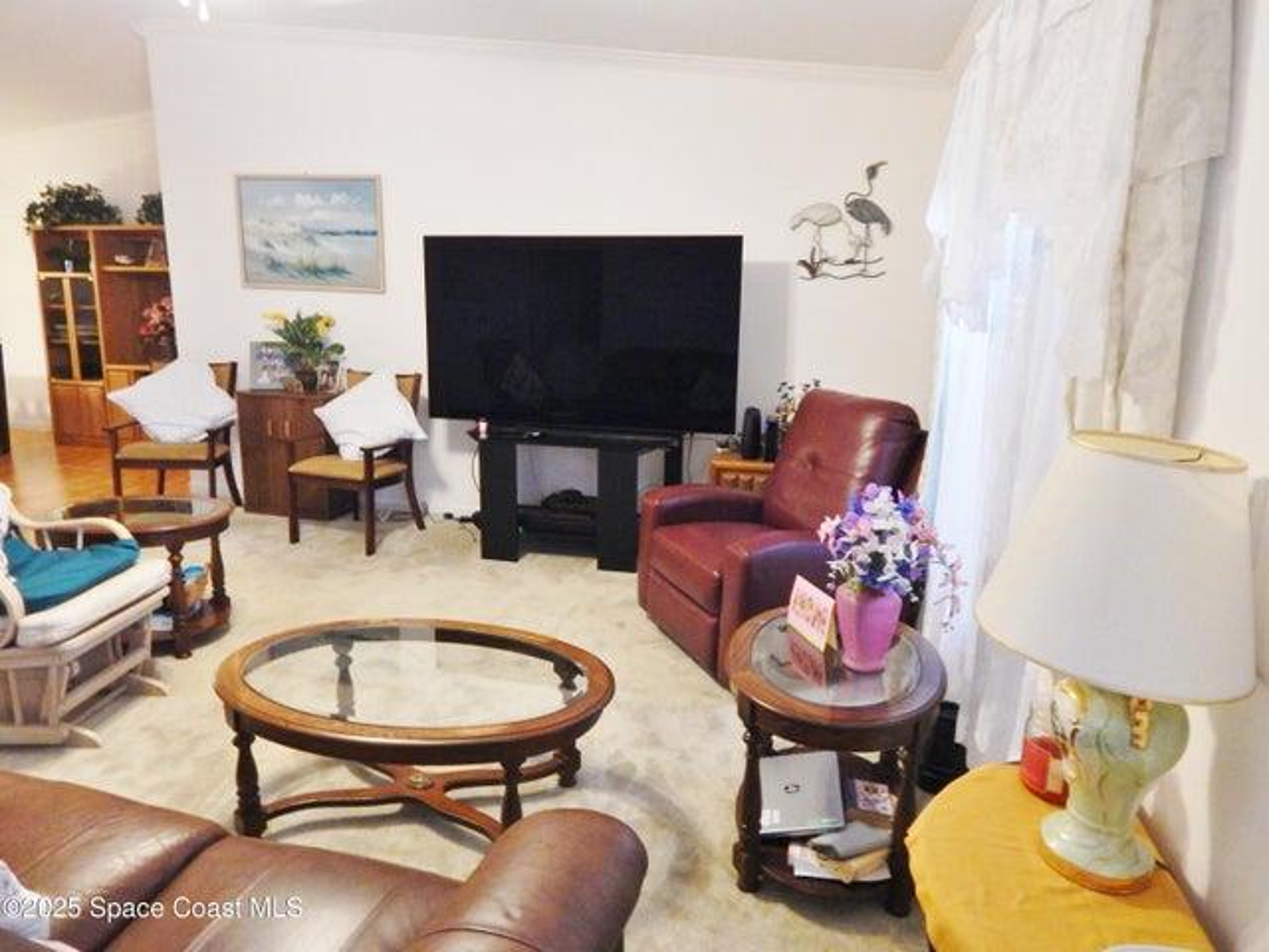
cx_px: 634
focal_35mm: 22
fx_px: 807
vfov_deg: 61.1
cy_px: 476
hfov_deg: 76.4
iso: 320
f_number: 3
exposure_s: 1/30
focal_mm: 4
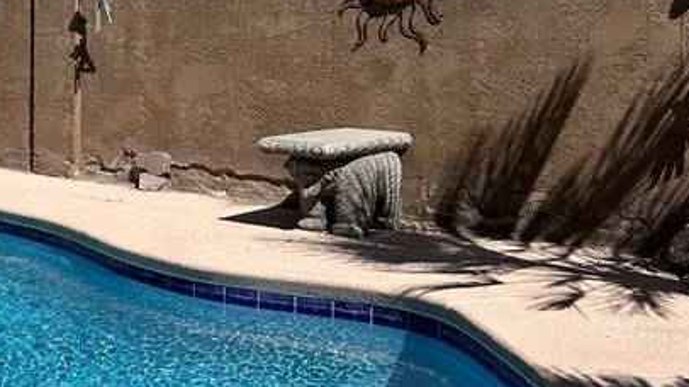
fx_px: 1205
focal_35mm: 66
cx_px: -46
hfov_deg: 29.2
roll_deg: +0.2
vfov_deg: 18.2
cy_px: 121
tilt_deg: -5.9
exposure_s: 1/9709
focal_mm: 6.86
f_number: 1.78
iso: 80
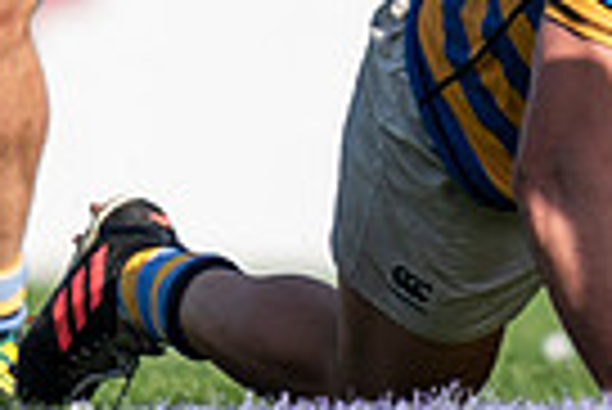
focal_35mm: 3788
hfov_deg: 0.5
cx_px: 739
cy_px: -482
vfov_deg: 0.4
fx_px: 64464
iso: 100
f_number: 2.8
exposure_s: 1/1250
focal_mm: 400
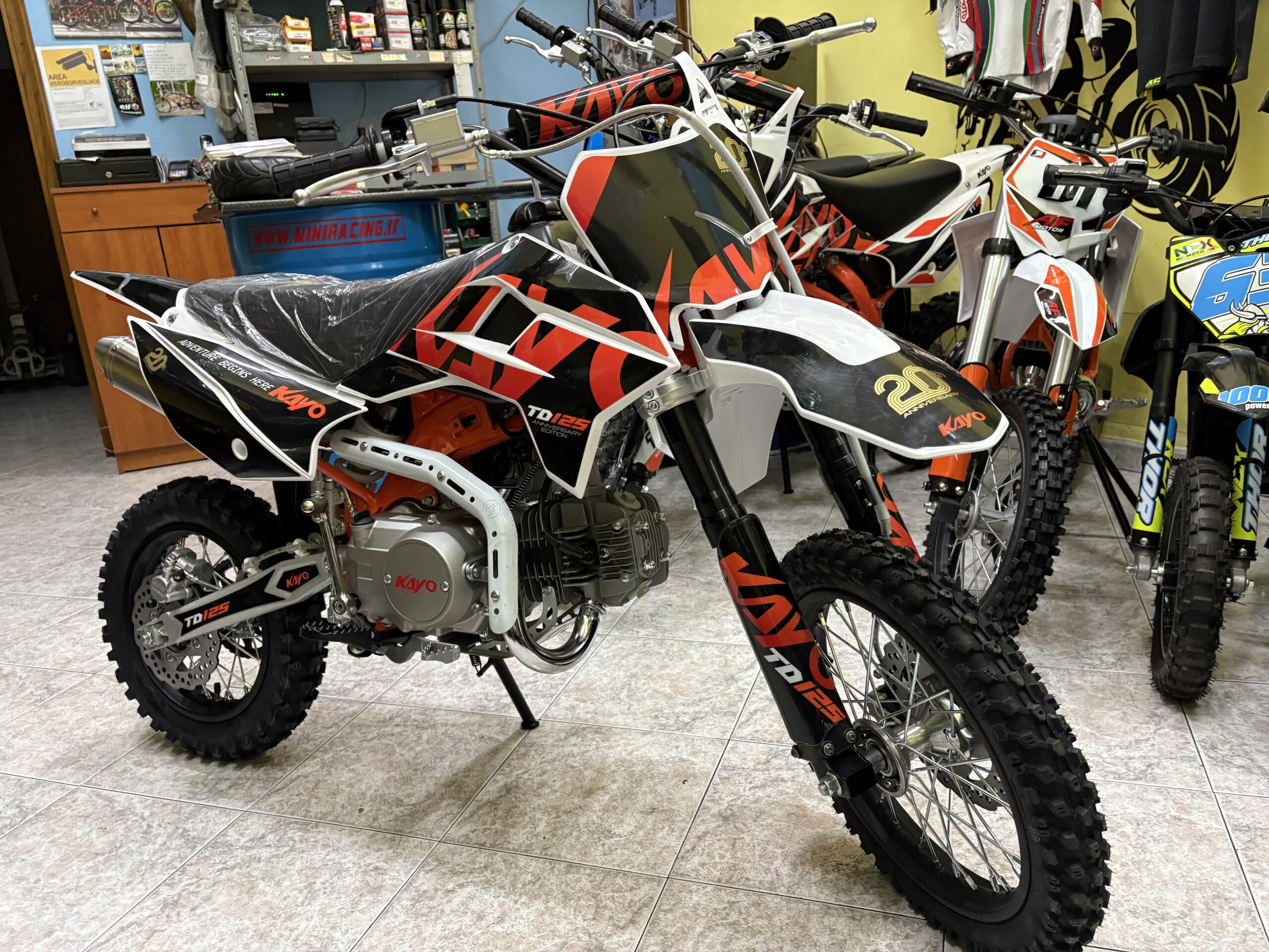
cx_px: 634
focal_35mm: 26
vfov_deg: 53.1
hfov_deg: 67.3
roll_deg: +5.4
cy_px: 476
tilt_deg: -15.0
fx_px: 953
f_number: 1.6
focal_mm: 5.96
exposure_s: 1/50
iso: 250
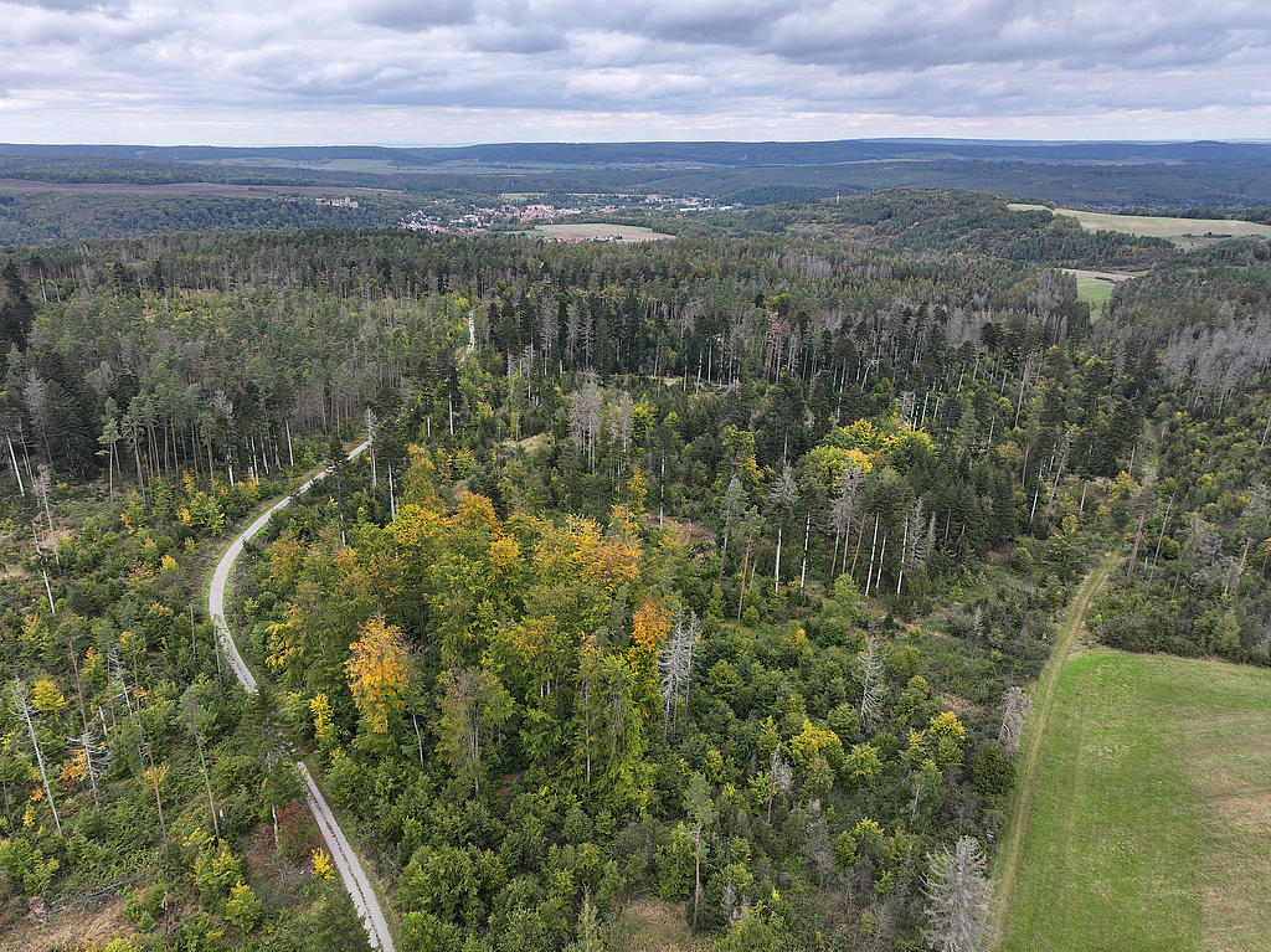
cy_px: 476
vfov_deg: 56.8
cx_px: 636
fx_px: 881
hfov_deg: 71.6
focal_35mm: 24
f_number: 2.8
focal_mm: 12.29
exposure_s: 1/640
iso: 140
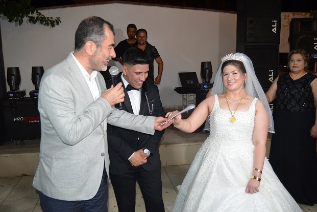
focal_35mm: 34
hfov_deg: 55.8
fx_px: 299
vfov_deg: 38.9
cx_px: 156
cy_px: 104
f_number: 3.5
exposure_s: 1/60
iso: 1100
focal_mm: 22
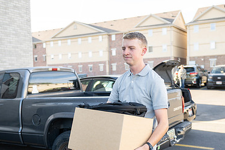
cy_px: 96
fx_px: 275
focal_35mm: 44
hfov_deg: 44.5
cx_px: 116
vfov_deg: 30.4
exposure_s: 1/800
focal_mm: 28
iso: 200
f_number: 2.8
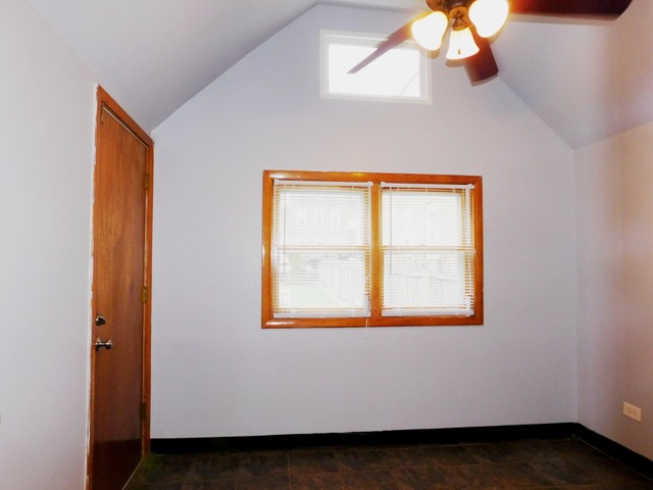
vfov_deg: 58.9
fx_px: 434
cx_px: 326
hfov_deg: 73.9
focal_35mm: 23
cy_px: 245
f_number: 3
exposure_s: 1/50
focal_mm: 4
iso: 125
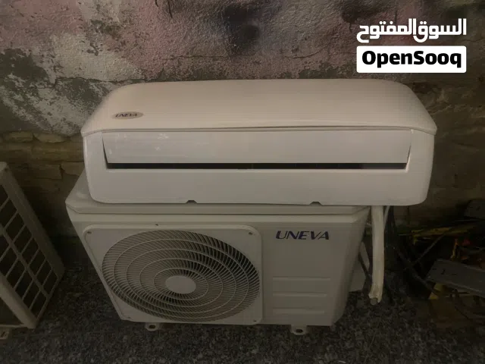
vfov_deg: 53.1
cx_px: 242
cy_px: 182
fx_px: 364
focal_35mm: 26
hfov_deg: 67.3
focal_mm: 4.25
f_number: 1.8
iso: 1000
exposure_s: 1/29
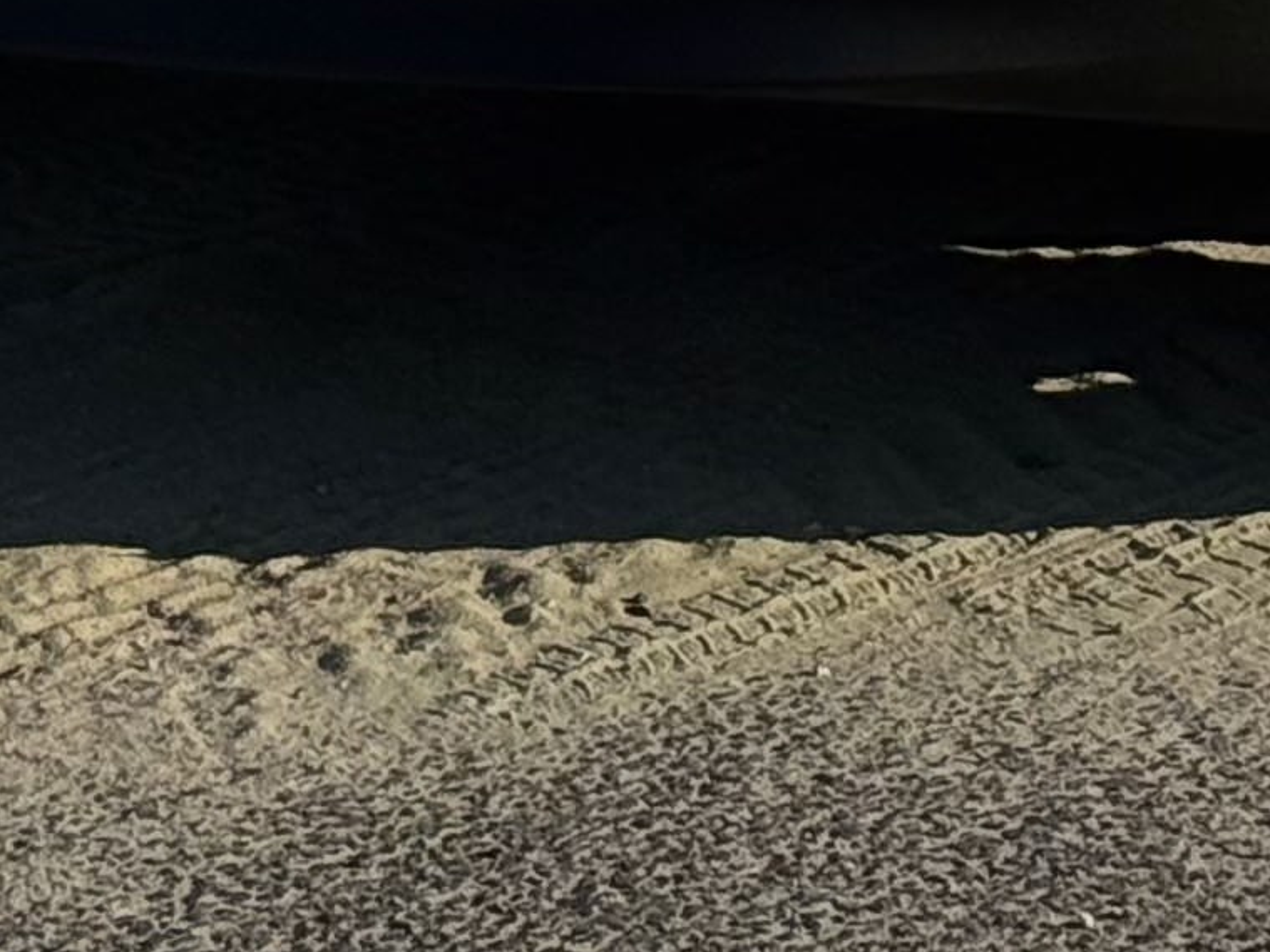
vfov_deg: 5.6
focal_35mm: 255
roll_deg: +0.1
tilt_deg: -3.4
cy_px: -1241
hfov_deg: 7.7
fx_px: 9354
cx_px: 1379
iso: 80
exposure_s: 1/15385
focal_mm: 6.76
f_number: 1.78
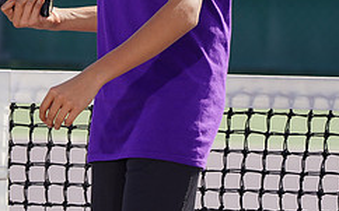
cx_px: 87
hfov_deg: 3.4
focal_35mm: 619
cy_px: -58
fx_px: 5716
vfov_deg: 2.1
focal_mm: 253
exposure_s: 1/250
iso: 100
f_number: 8
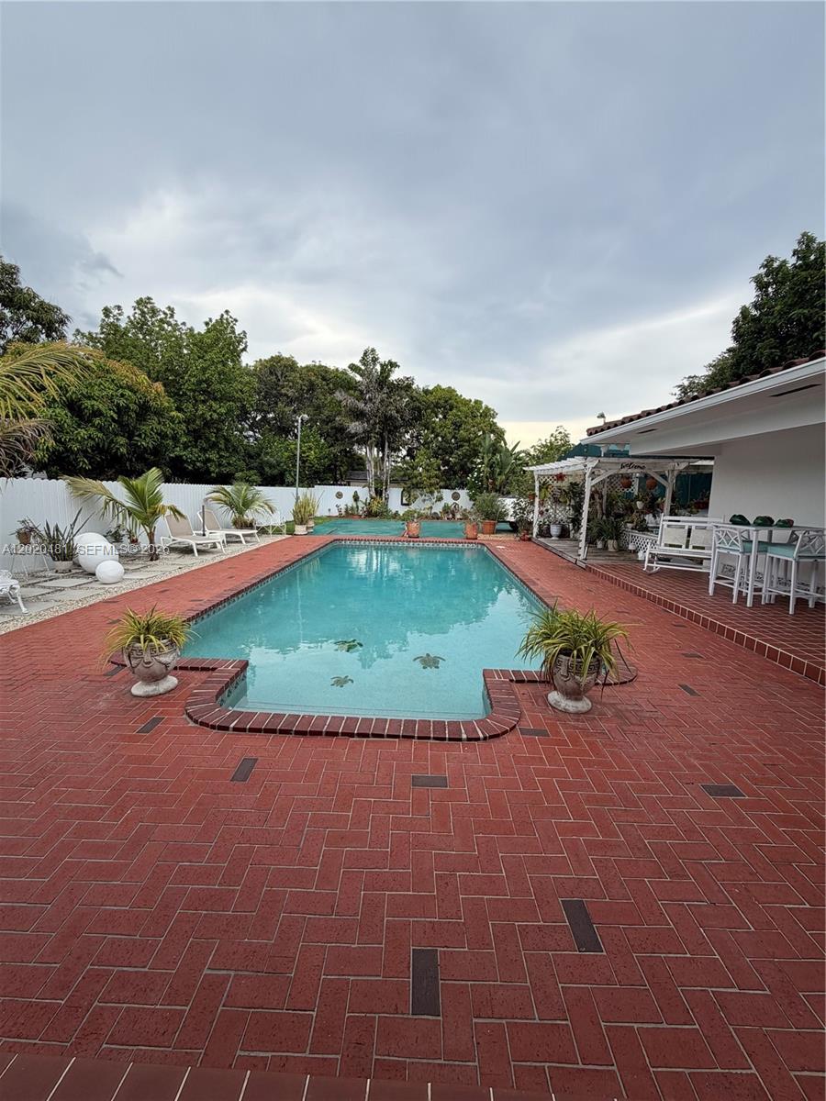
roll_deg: -2.1
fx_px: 445
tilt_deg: -7.5
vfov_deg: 102.1
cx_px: 413
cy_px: 550
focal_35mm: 14
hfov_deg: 85.7
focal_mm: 2.22
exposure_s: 1/613
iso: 40
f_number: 2.2
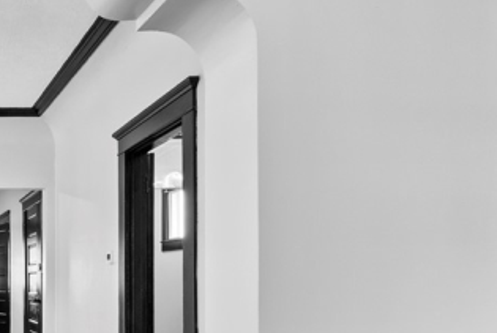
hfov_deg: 39.4
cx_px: -73
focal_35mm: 38
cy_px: 289
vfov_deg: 33.6
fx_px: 525
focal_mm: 16
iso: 1000
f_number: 11
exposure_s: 1/1.25
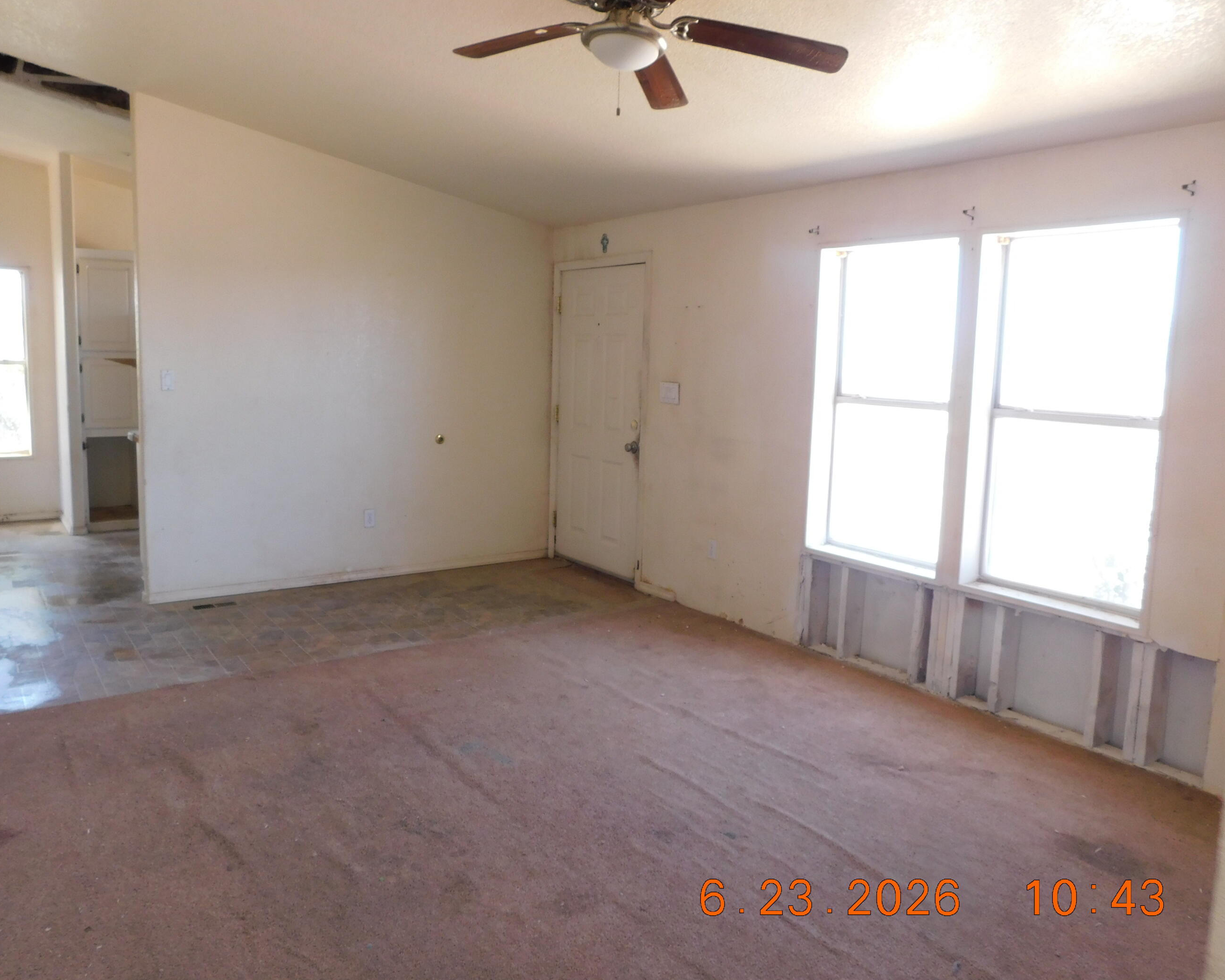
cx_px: 546
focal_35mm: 26
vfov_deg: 54.9
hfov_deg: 65.8
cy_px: 477
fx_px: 943
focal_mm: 4
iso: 125
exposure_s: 1/30
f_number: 3
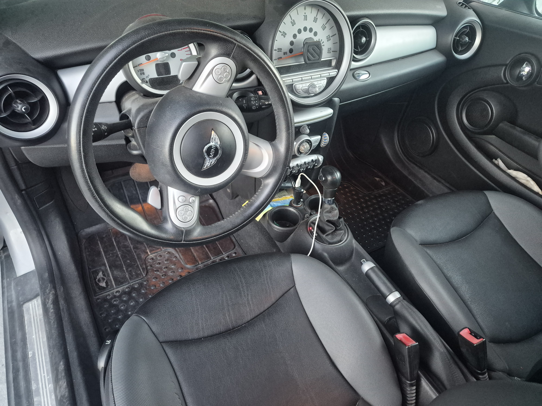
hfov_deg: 73.9
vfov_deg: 58.9
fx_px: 360
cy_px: 203
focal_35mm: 23
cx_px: 271
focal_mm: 5.4
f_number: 1.8
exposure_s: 1/120
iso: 1250
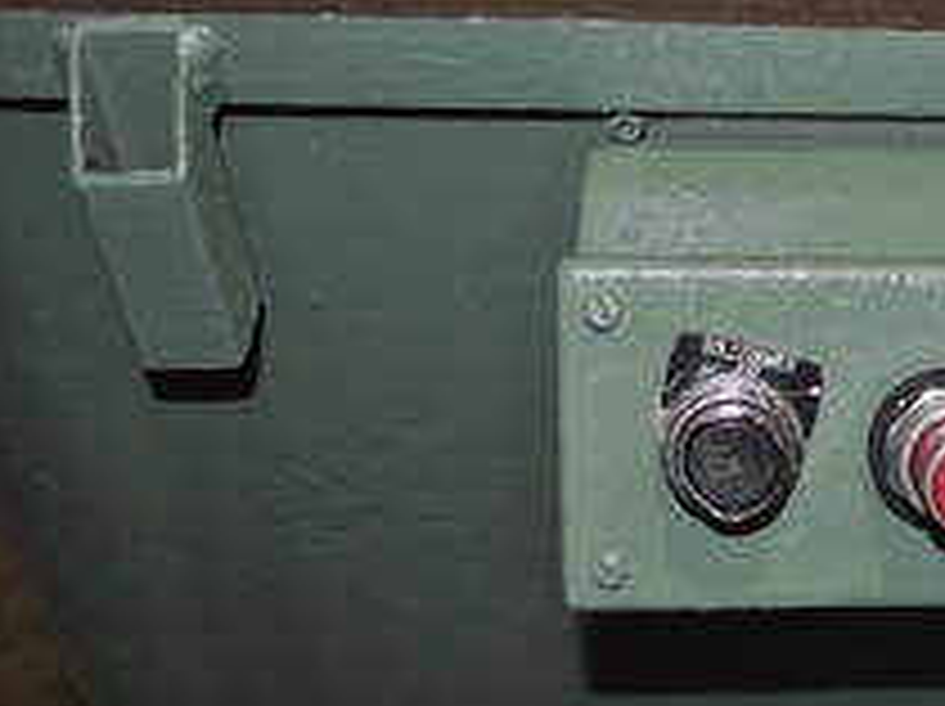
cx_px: 886
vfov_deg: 26.5
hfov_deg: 32.8
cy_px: 369
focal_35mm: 55
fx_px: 1500
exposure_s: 1/60
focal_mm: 20
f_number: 3.8
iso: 400
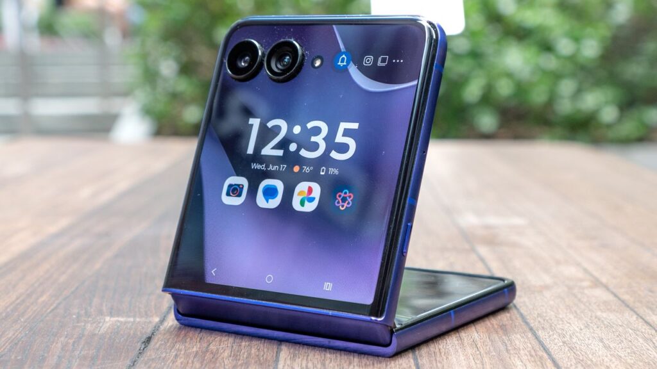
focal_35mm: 69
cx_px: 323
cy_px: 186
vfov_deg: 17.5
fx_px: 1198
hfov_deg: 30.7
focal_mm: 23
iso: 200
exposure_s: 1/80
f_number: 4.5
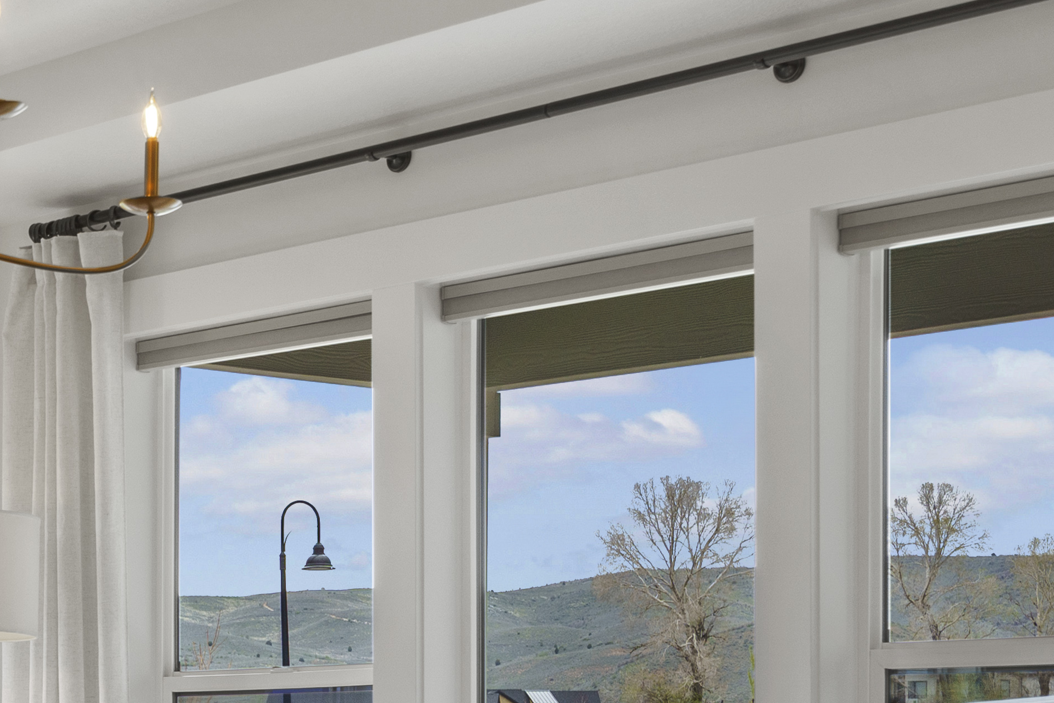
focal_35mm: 95
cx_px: -296
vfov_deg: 14.1
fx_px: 2781
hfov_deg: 19.8
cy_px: 777
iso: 200
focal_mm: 30
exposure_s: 1/5
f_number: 8
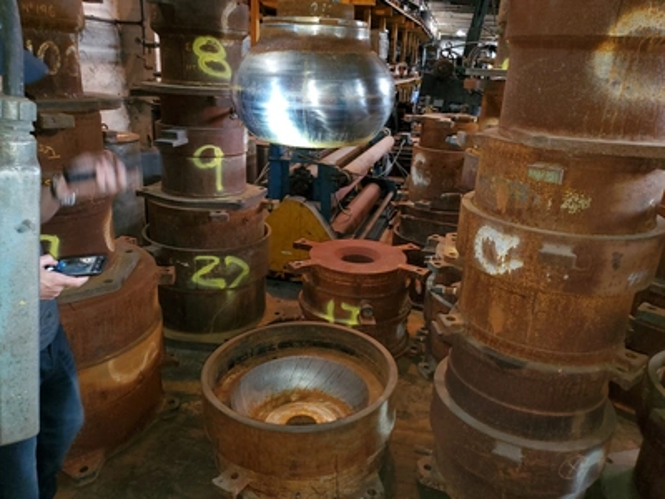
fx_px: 499
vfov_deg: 53.1
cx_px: 332
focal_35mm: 26
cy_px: 250
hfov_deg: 67.3
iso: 125
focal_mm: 4.3
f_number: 1.5
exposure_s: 1/13
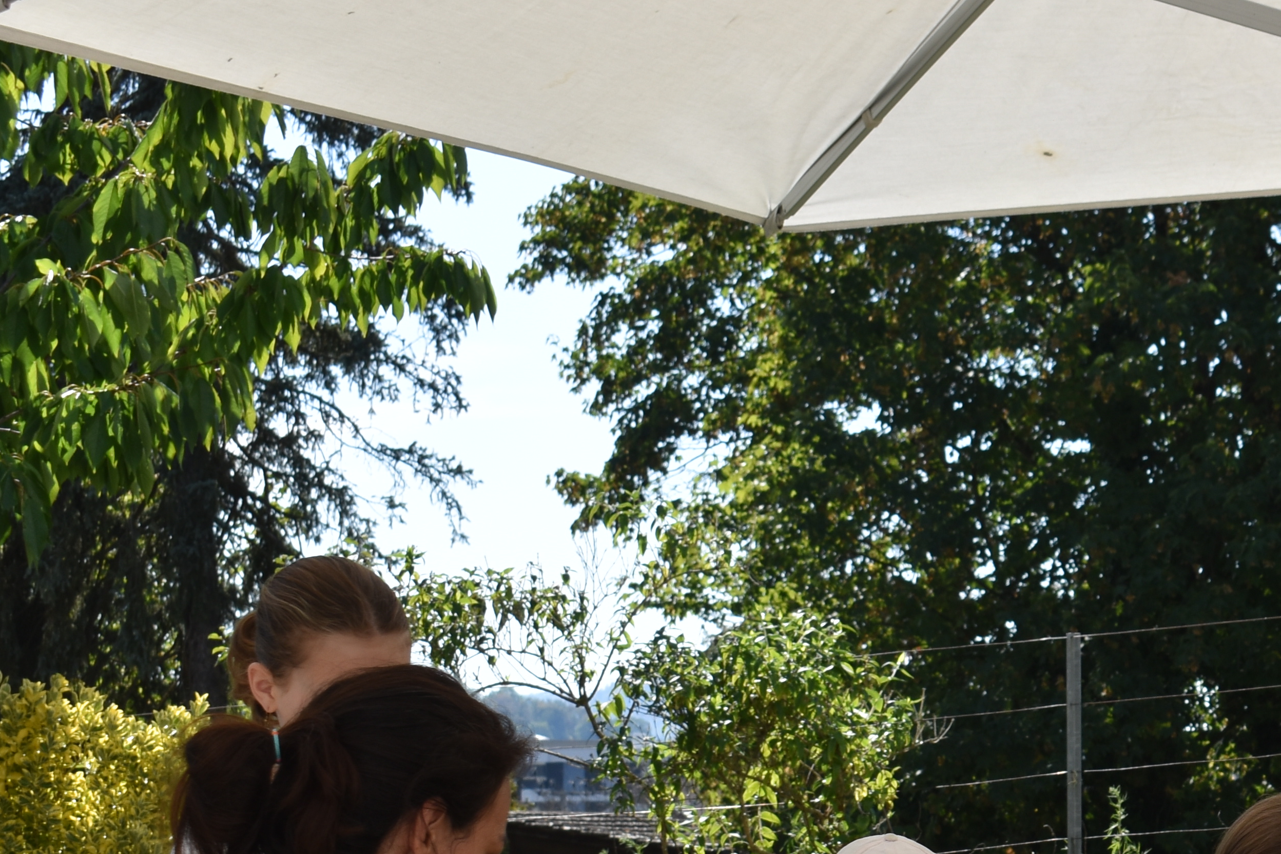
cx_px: 1431
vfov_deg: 10.7
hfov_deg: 15.8
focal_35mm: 126
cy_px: 902
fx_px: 4490
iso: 100
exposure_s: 1/200
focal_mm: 35
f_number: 9
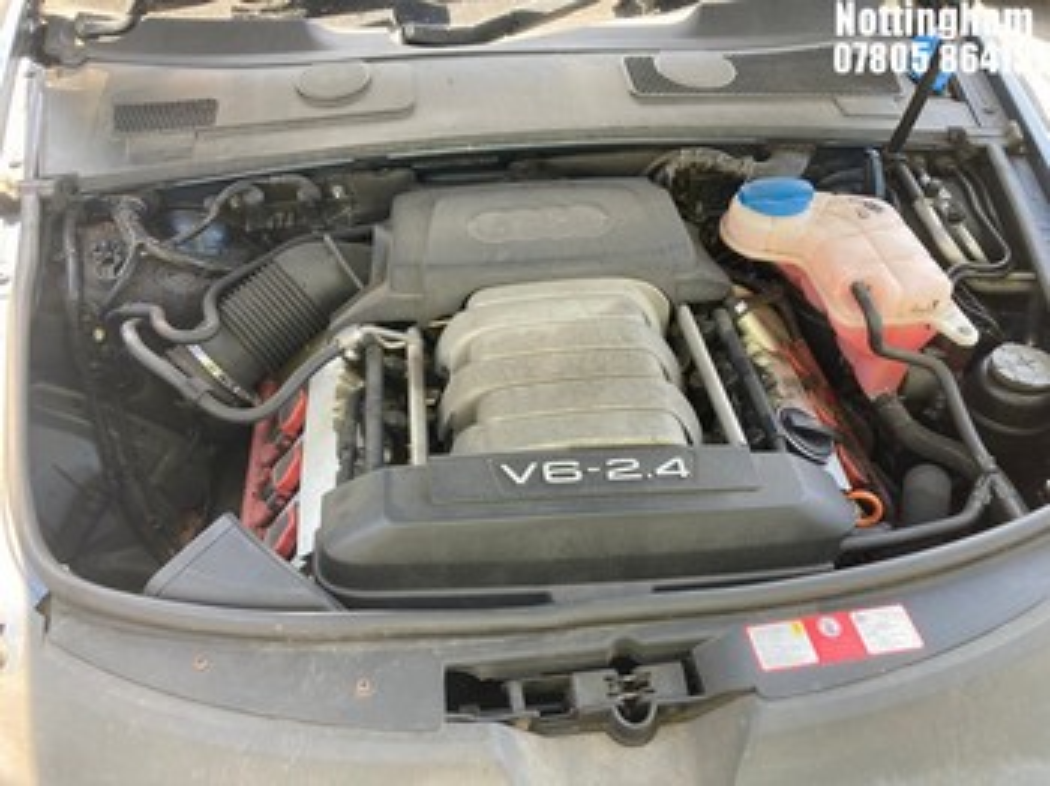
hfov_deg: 63.5
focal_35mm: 28
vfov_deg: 49.7
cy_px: 393
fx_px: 849
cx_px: 525
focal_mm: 3.99
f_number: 1.8
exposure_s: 1/121
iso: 50
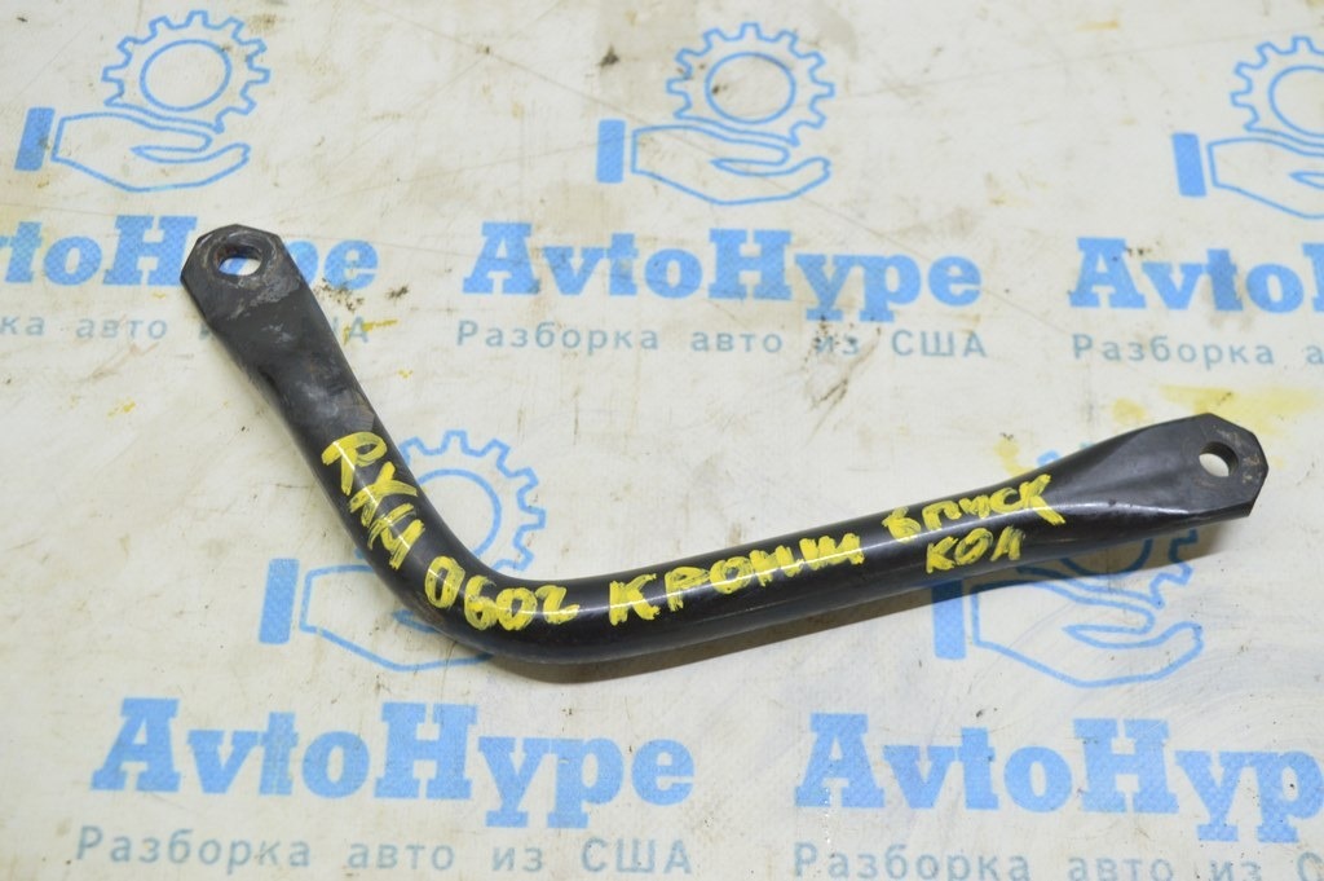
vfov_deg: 29.8
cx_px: 662
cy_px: 440
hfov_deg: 43.6
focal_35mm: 45
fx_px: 1654
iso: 400
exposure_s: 1/20
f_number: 5.6
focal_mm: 30
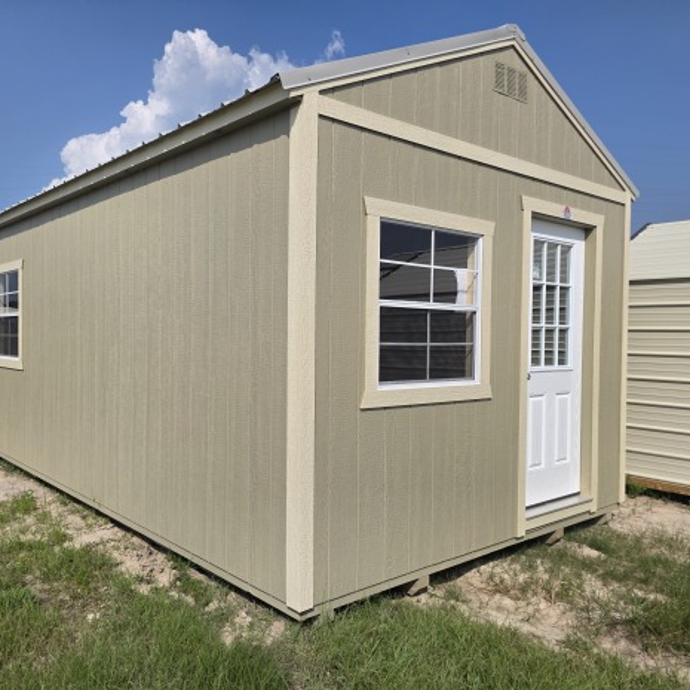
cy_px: 352
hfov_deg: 57.1
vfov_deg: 57.3
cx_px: 303
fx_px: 631
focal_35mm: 28
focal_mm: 6.3
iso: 50
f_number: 1.7
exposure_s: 1/7944
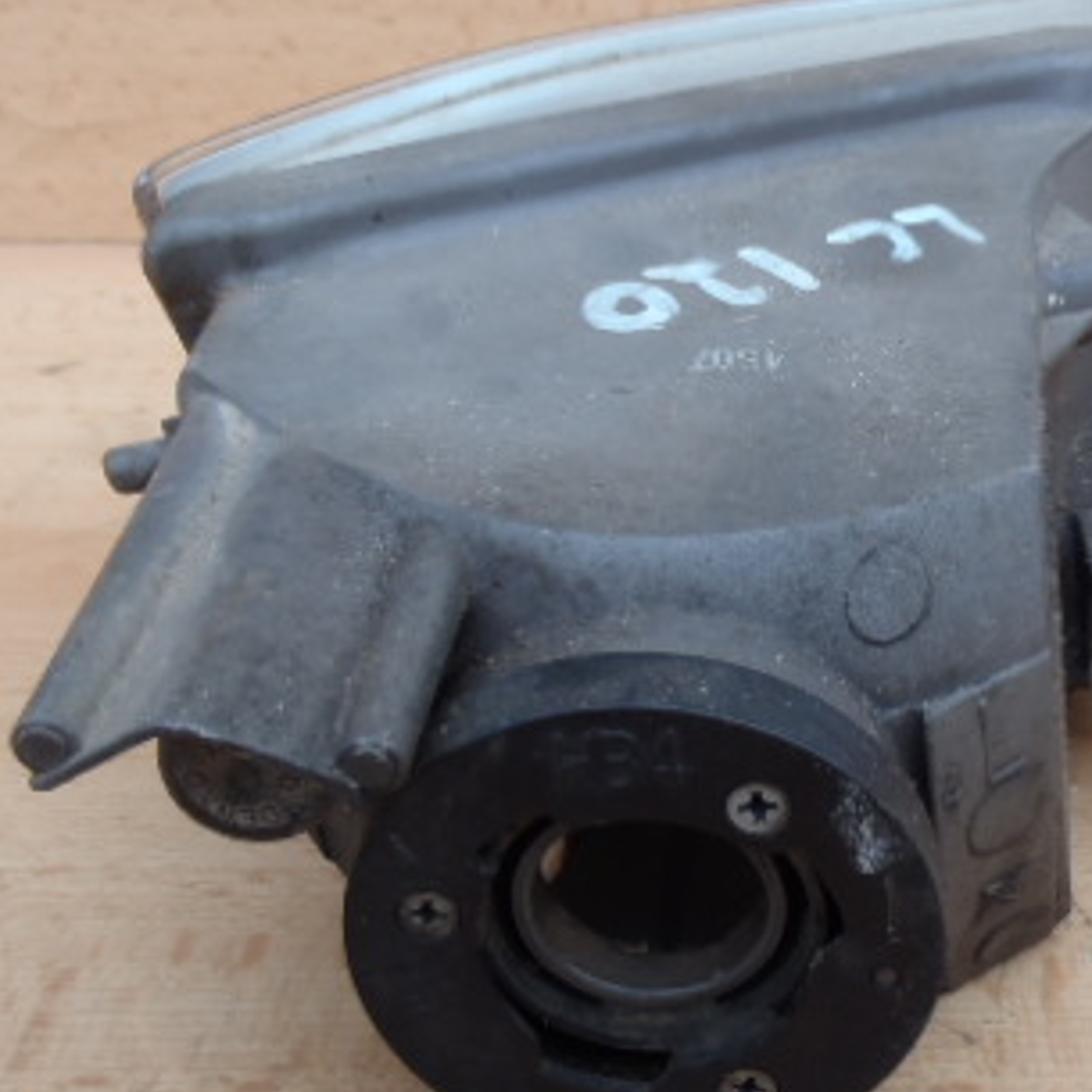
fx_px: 1856
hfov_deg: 32.5
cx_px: 734
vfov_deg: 32.8
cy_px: 591
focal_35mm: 52
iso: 80
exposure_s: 1/100
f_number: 3.9
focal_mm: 5
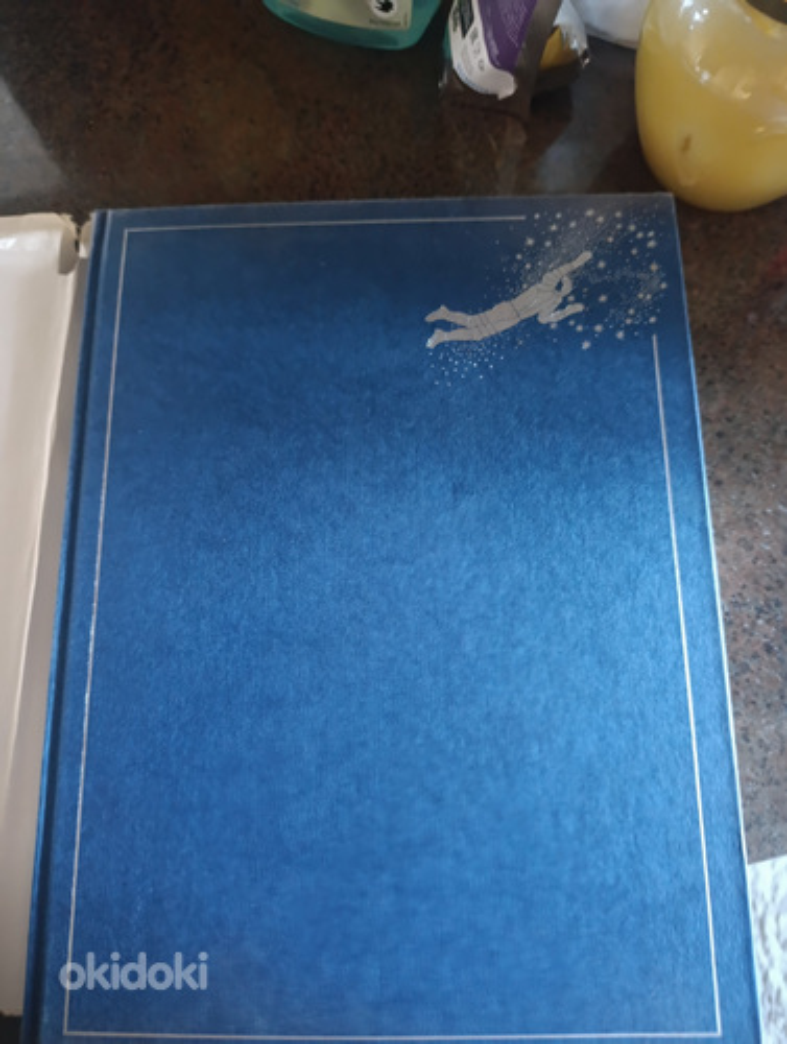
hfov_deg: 59.0
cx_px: 394
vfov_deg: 73.8
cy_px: 522
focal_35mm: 23
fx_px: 695
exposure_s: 1/20
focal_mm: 6.11
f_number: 1.65
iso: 9281
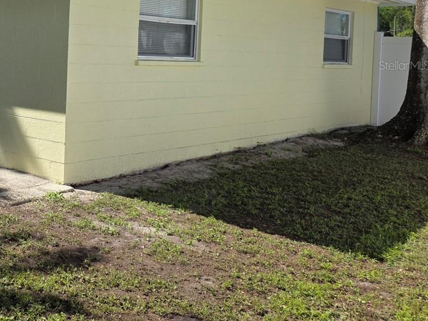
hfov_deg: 34.5
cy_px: 65
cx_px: -23
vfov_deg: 29.0
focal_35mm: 49
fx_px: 606
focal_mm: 6.3
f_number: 1.7
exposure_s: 1/3891
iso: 80
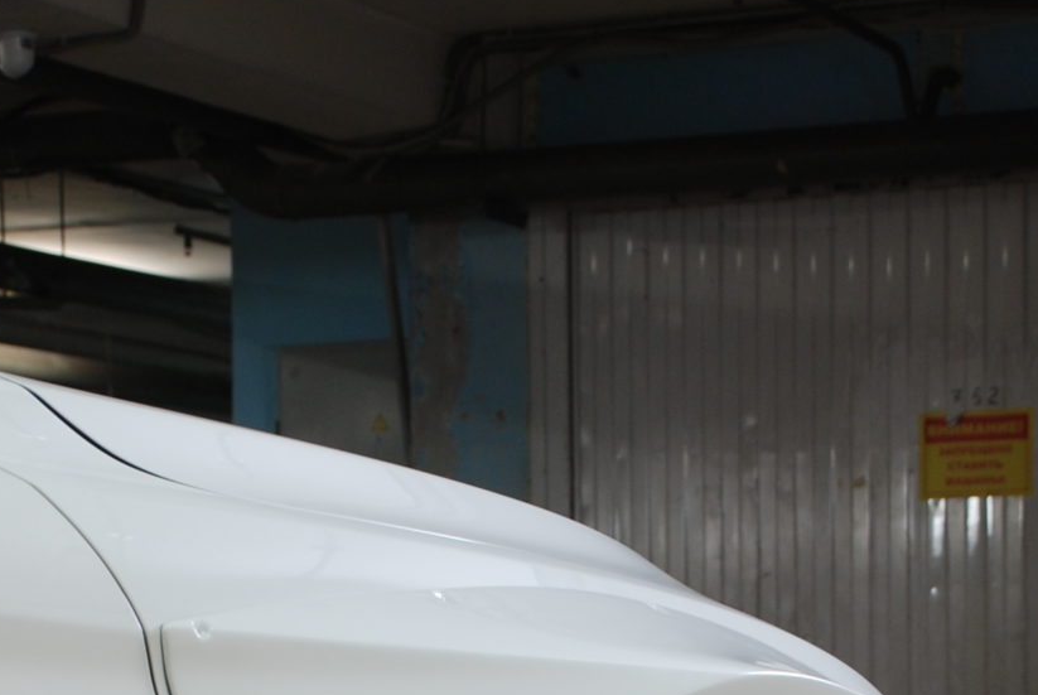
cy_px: 923
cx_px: 486
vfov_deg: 9.3
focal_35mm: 145
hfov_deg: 14.2
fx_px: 4173
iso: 160
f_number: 4.2
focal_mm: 31
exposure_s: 1/6
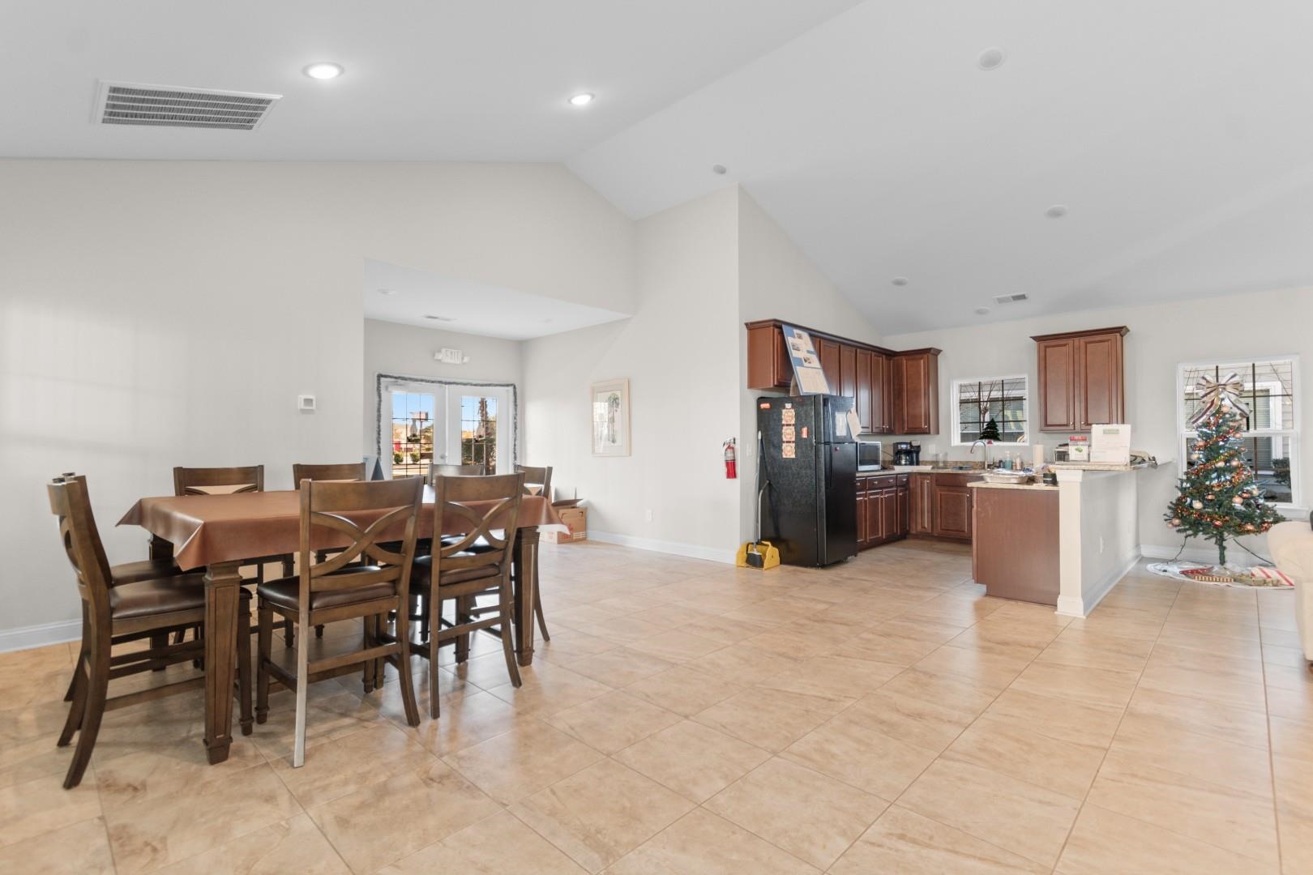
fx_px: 547
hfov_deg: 100.4
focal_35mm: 15
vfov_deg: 77.3
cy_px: 438
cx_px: 656
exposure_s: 2.5
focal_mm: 10
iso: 100
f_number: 4.5
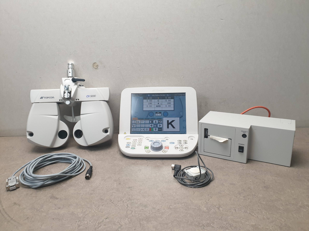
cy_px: 116
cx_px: 154
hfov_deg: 67.3
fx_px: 232
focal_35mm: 26
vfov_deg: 53.1
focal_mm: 4.3
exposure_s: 1/50
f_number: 2.4
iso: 80
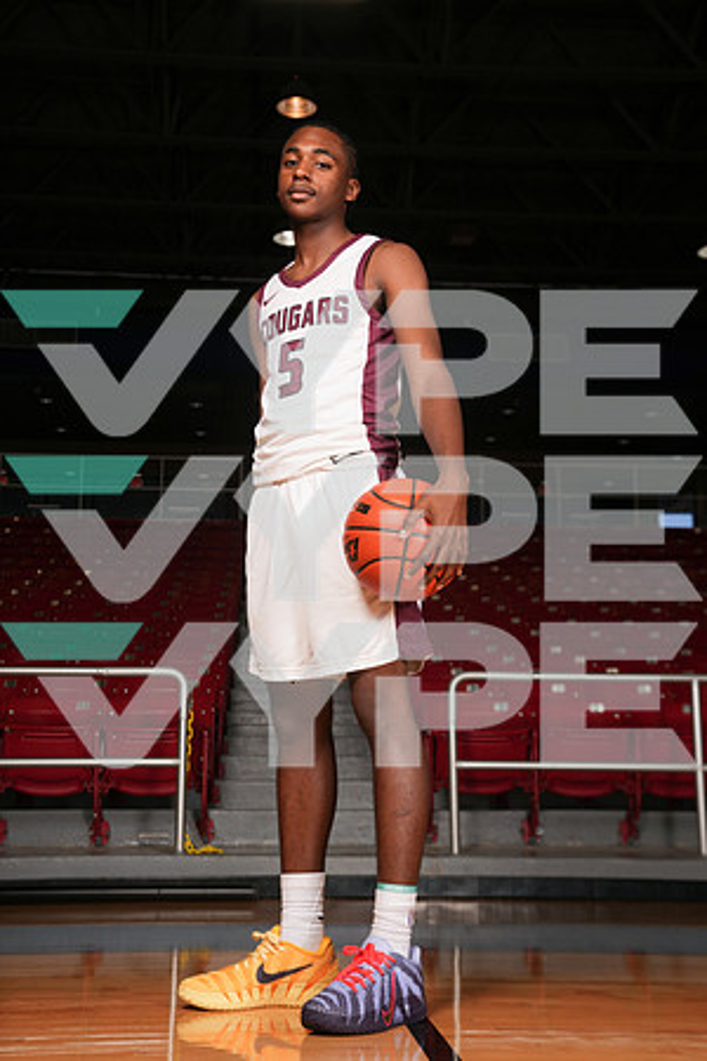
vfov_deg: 41.9
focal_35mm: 47
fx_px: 1384
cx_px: 354
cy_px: 530
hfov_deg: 28.6
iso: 250
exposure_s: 1/200
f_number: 6.3
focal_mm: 47
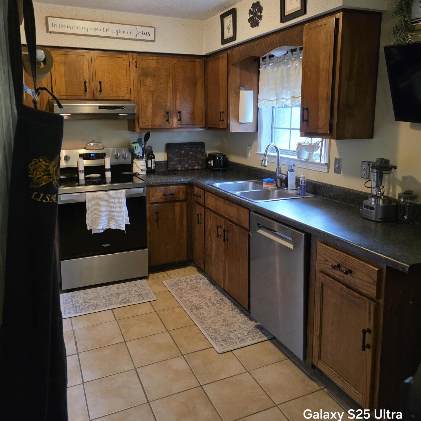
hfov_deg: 57.3
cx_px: 213
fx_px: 385
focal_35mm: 28
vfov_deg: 57.0
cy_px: 178
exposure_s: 1/120
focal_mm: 6.3
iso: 800
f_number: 1.7
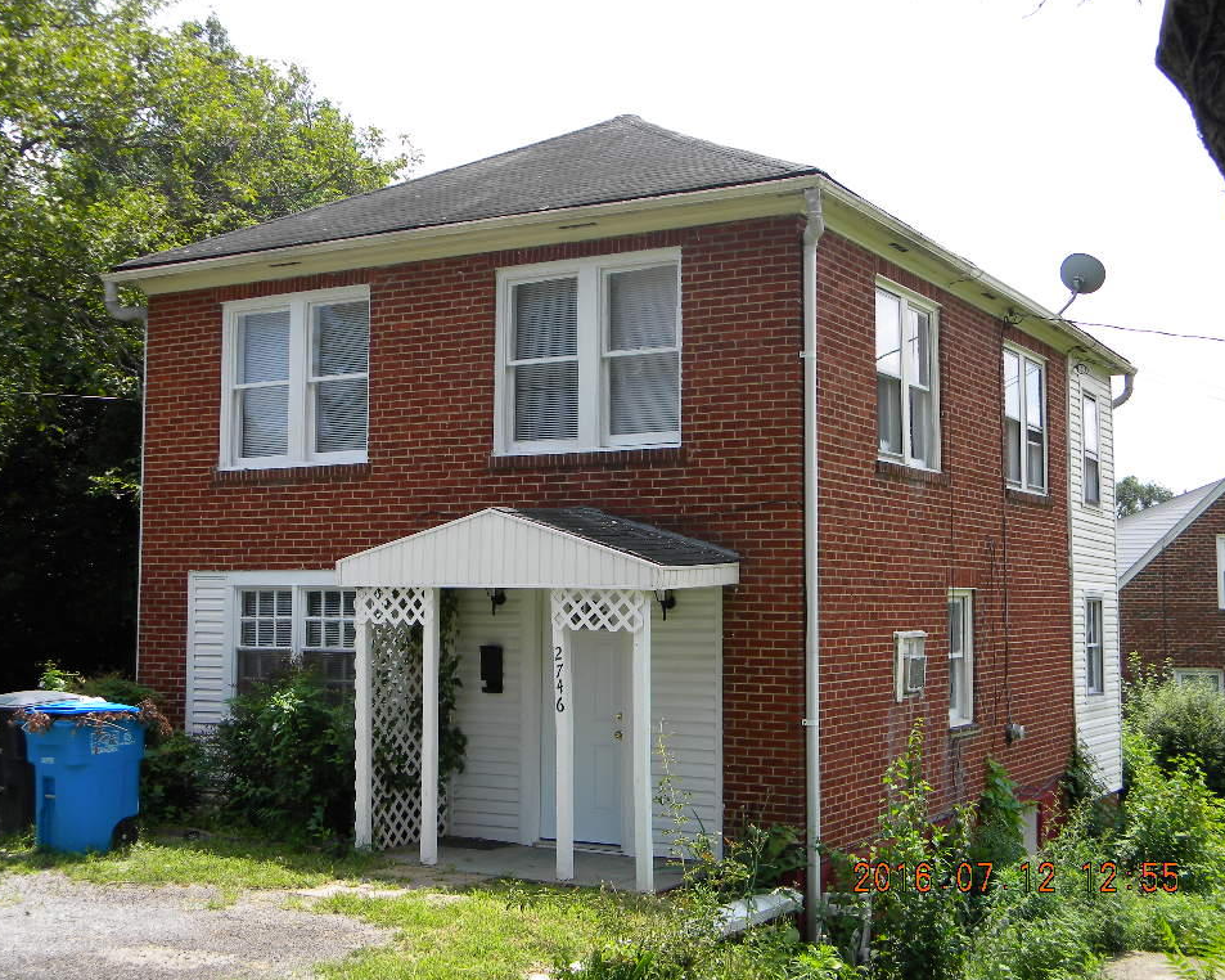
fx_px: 1559
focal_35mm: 43
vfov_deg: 34.9
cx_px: 600
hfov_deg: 42.9
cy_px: 487
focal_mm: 7.3
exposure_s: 1/400
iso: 80
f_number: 3.8
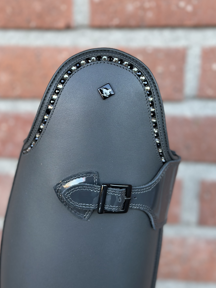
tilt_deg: -14.8
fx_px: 458
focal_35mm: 55
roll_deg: +1.1
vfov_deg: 34.9
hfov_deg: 26.5
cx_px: 96
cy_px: 138
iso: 100
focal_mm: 6.86
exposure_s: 1/133
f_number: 1.78
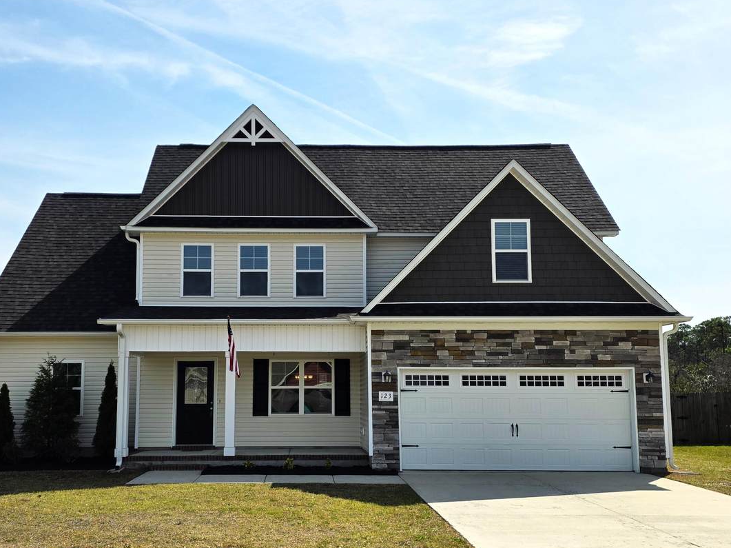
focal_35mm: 35
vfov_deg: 40.6
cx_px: 316
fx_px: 739
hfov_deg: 52.5
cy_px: 315
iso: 64
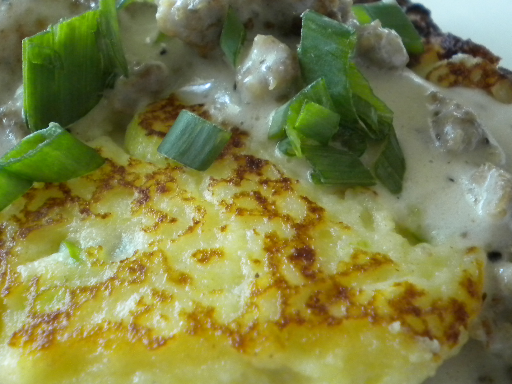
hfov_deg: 37.3
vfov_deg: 28.6
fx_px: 754
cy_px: 185
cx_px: 205
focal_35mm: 51
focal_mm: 7.4
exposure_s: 1/51.8
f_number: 3.5
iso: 400
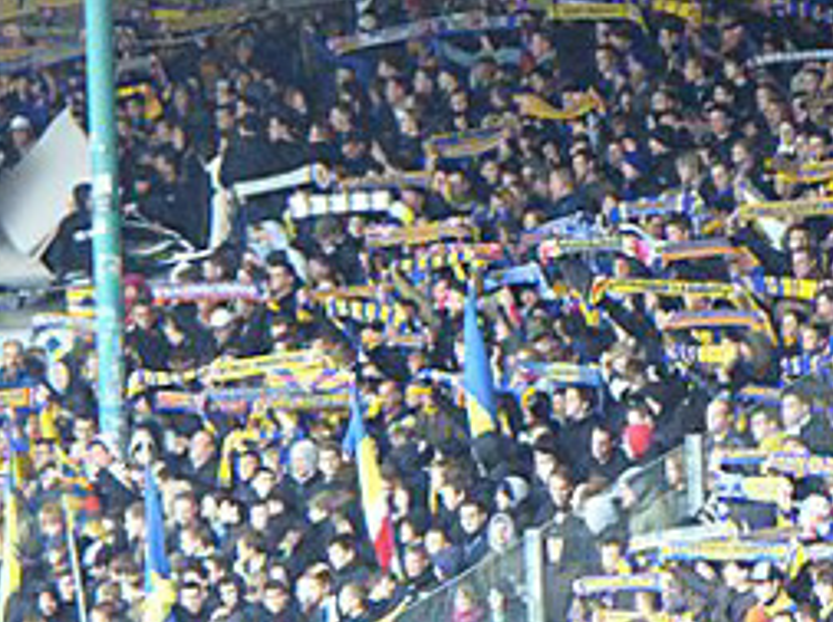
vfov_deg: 3.8
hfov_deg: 5.1
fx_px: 9276
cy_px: 248
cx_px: 803
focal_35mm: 386
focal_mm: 29.2
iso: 200
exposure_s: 1/30
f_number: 4.2
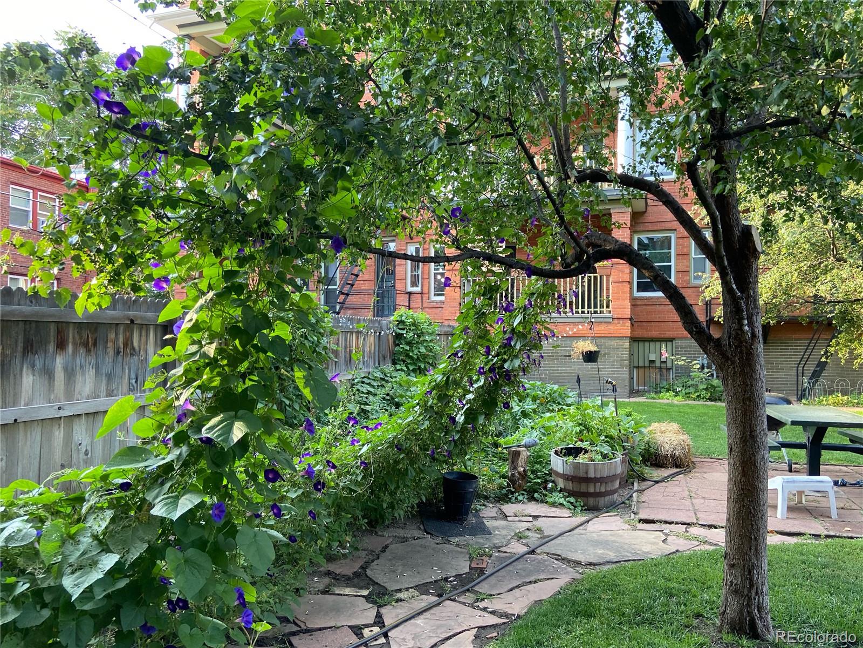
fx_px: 648
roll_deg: -1.3
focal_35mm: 26
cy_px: 324
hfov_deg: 67.3
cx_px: 432
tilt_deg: +1.3
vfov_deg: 53.1
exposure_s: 1/121
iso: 80
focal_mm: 4.25
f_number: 1.8
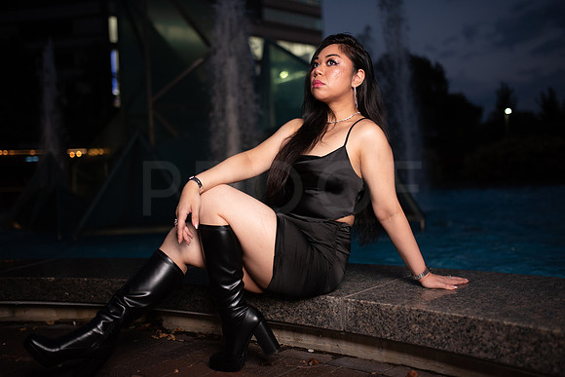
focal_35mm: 35
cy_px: 188
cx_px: 282
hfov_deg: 54.4
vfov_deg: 37.9
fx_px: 549
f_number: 1.4
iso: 640
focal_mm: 35
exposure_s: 1/1000
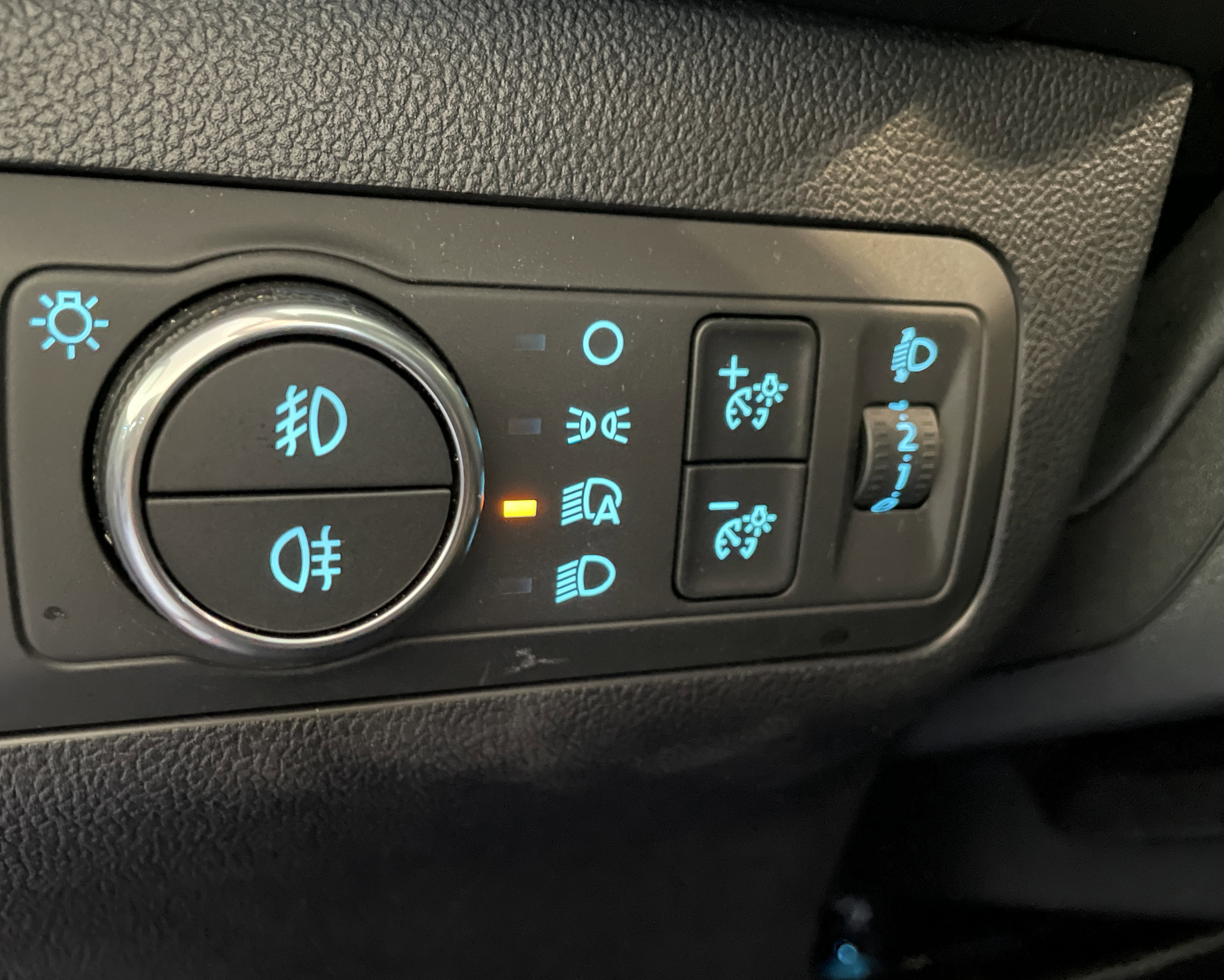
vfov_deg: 51.5
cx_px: 555
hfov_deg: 62.1
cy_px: 494
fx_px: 1014
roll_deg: -2.4
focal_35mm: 28
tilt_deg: -9.7
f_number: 1.6
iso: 1600
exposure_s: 1/14
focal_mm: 4.2
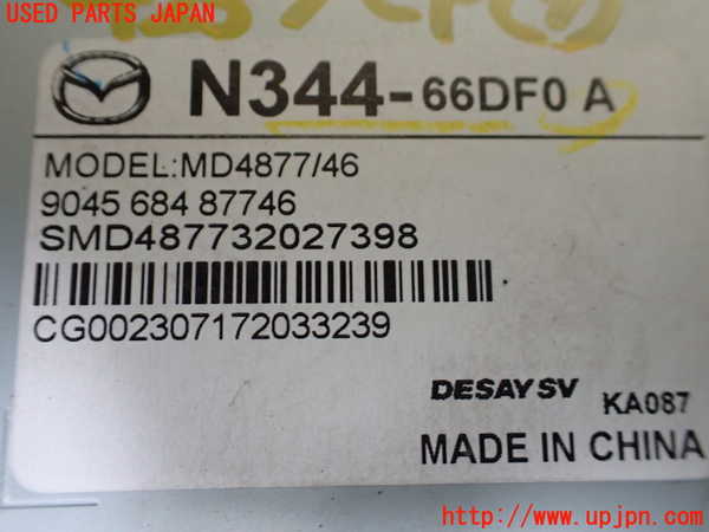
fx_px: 614
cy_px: 266
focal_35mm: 30
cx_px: 354
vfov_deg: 46.8
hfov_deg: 60.0
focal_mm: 5.4
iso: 800
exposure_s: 1/50
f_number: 2.3
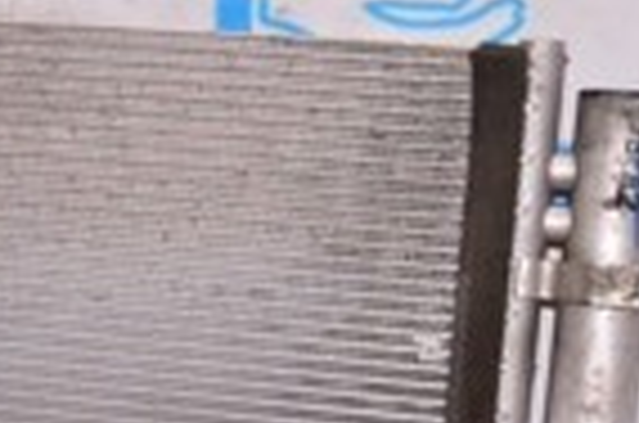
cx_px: -351
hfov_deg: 14.1
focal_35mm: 135
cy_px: 376
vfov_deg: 10.1
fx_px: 2391
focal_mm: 20
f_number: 8
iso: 1600
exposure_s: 1/125
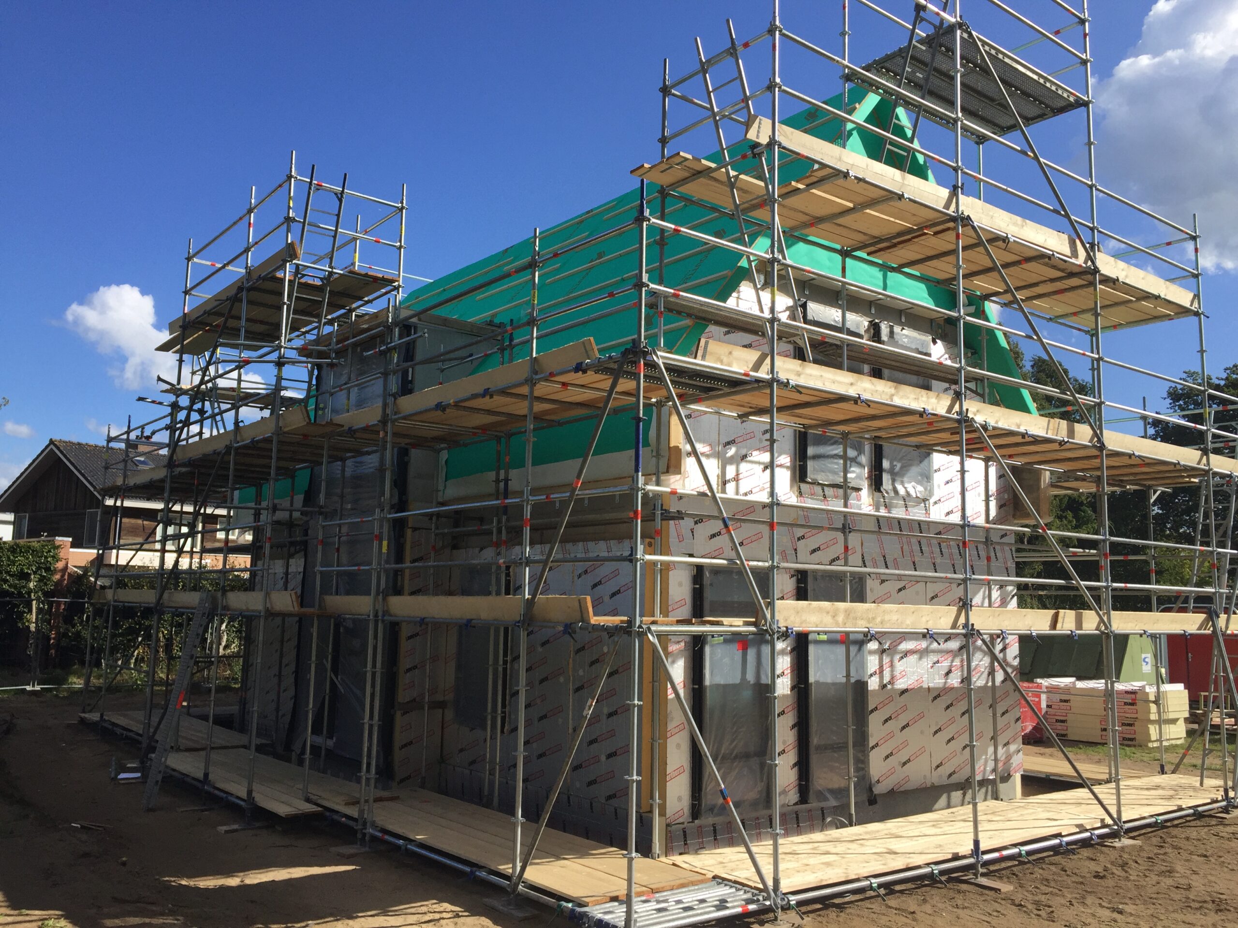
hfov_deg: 61.7
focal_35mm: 29
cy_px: 464
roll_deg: -1.4
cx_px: 619
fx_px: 1037
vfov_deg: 48.2
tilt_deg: +9.5
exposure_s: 1/2475
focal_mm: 4.15
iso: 32
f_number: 2.2
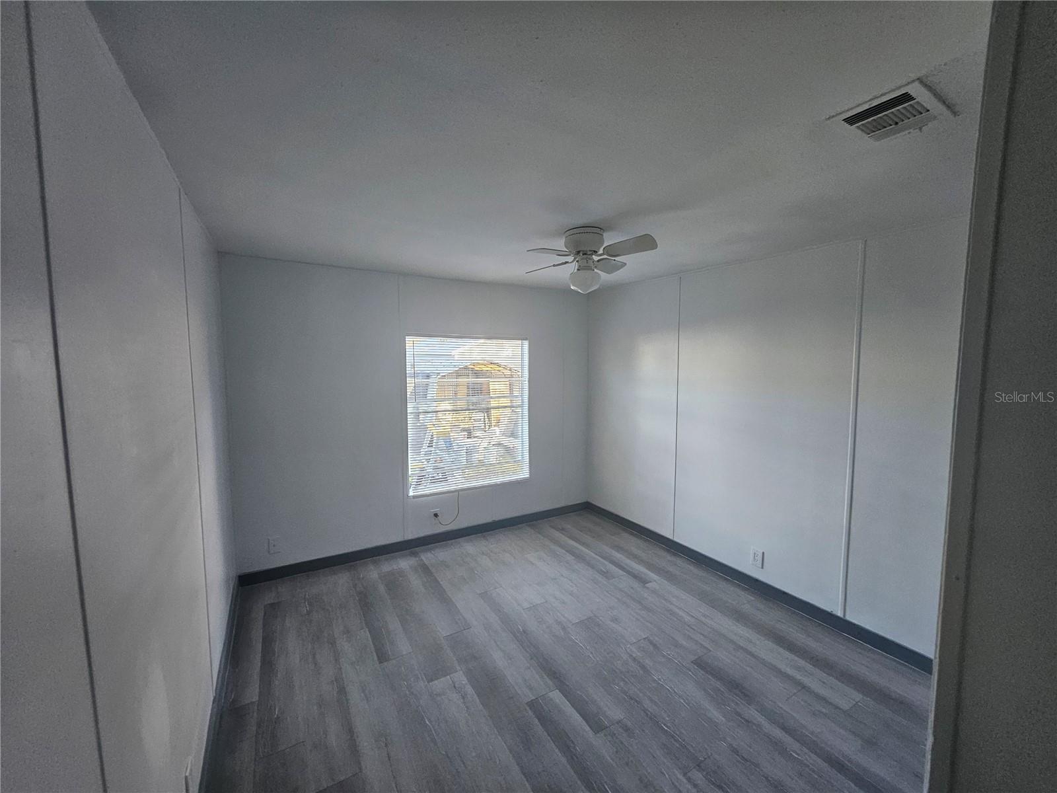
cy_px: 396
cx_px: 528
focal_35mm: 13
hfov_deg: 106.2
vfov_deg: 89.9
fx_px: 397
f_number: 2.2
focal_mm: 1.74
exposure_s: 1/60
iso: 80
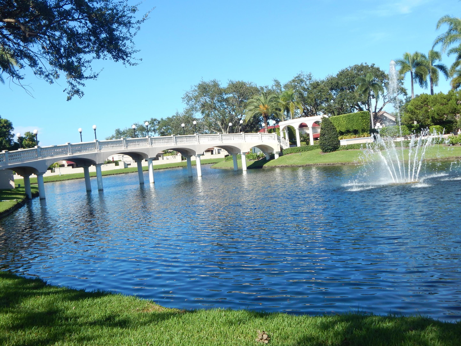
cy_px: 173
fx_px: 506
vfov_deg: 37.7
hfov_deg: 49.0
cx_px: 230
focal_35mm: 38
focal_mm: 6.8
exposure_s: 1/800
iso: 125
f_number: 3.4
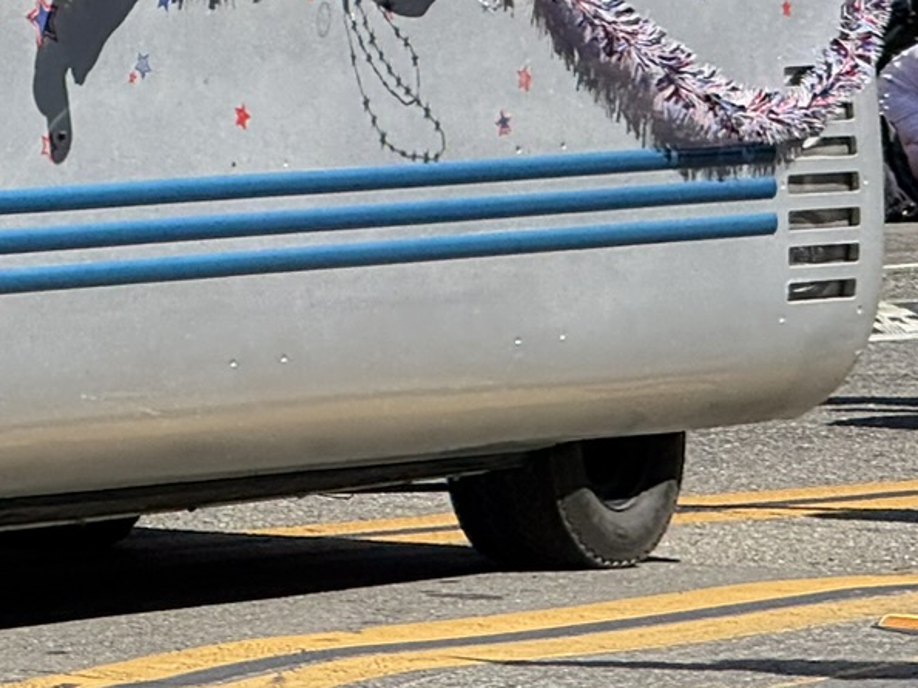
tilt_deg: -1.4
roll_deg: -0.3
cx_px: -432
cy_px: -130
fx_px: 10950
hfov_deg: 4.8
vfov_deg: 3.6
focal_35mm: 413
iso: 50
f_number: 2.8
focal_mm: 15.66
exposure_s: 1/1206
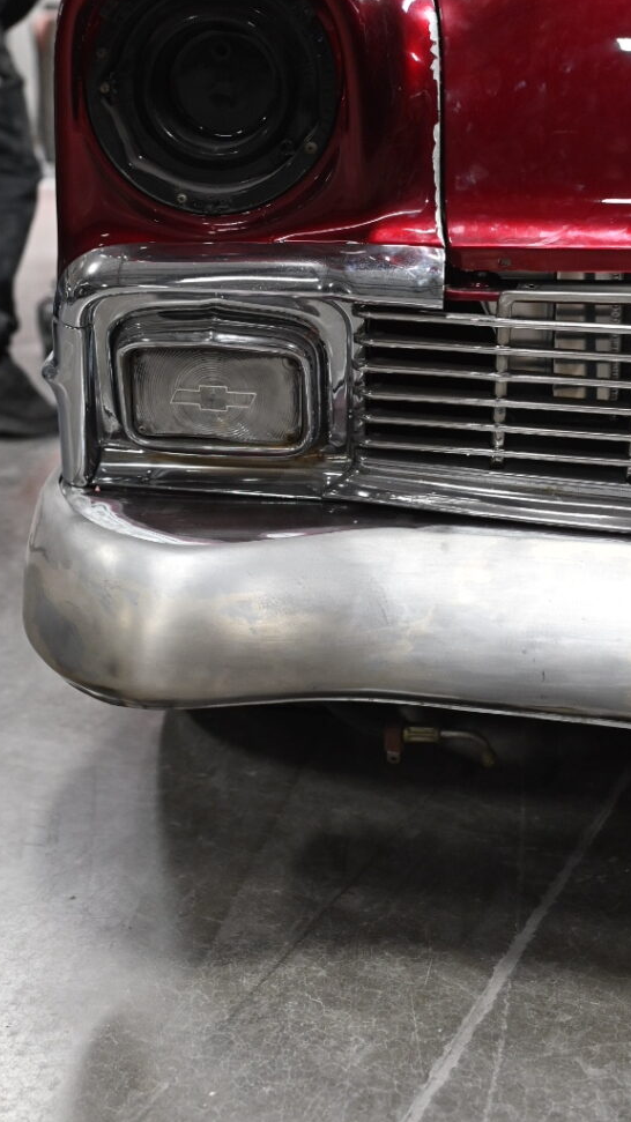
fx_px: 1726
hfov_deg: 20.7
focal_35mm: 58
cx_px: 304
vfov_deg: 35.6
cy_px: 348
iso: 1600
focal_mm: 35
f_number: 2.8
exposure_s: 1/125
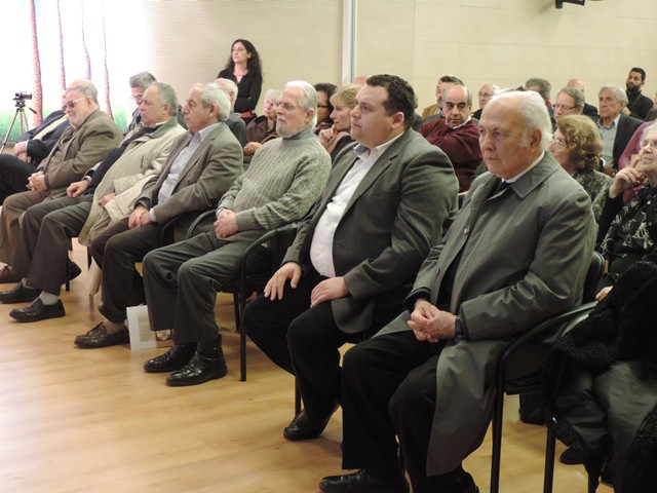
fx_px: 949
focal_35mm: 50
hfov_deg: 38.2
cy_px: 246
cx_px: 328
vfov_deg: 29.1
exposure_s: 1/6
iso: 800
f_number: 3.6
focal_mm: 8.9
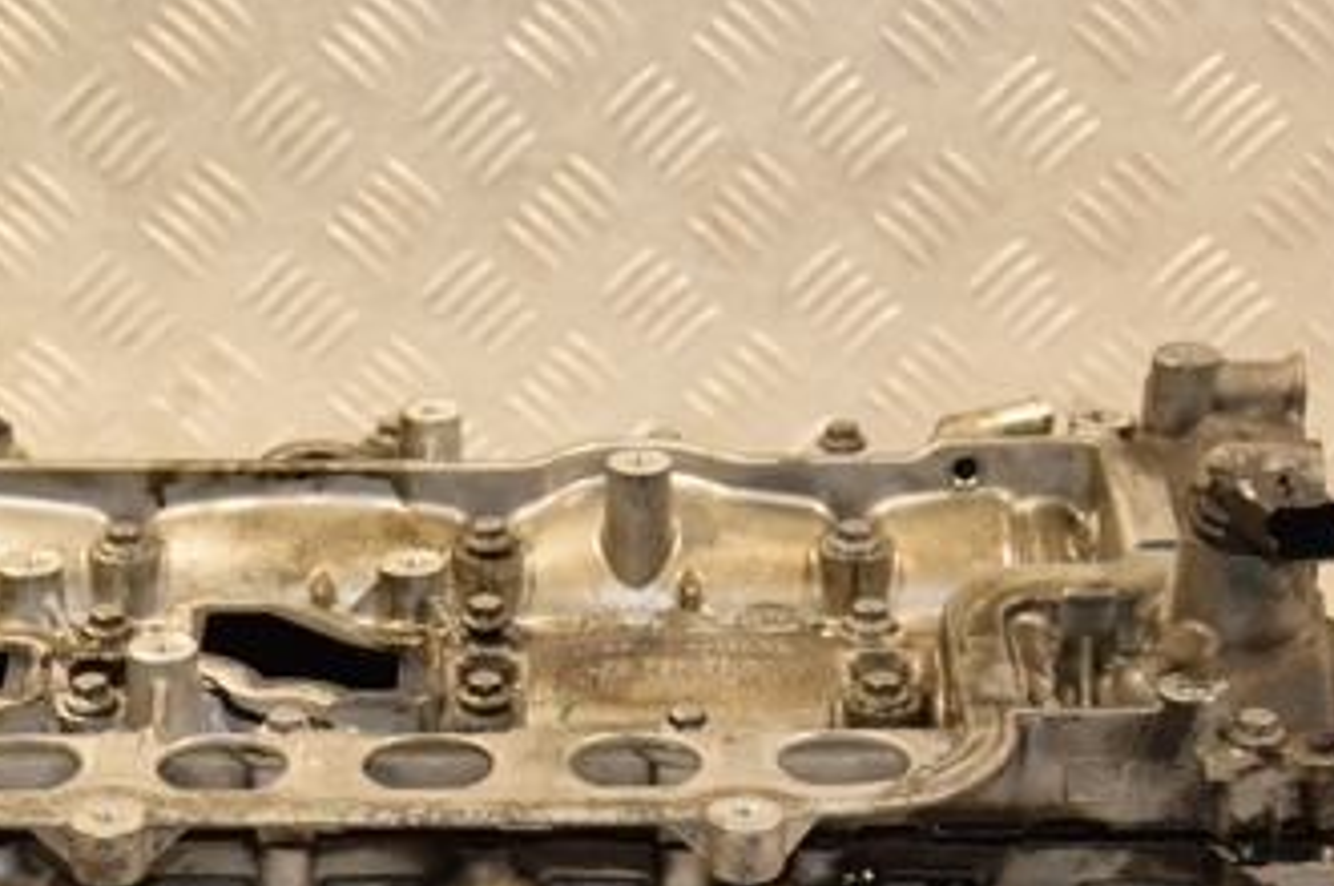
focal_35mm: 116
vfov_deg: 11.7
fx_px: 4294
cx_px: 359
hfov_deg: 17.6
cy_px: 753
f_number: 4.8
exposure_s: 1/125
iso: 800
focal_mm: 40
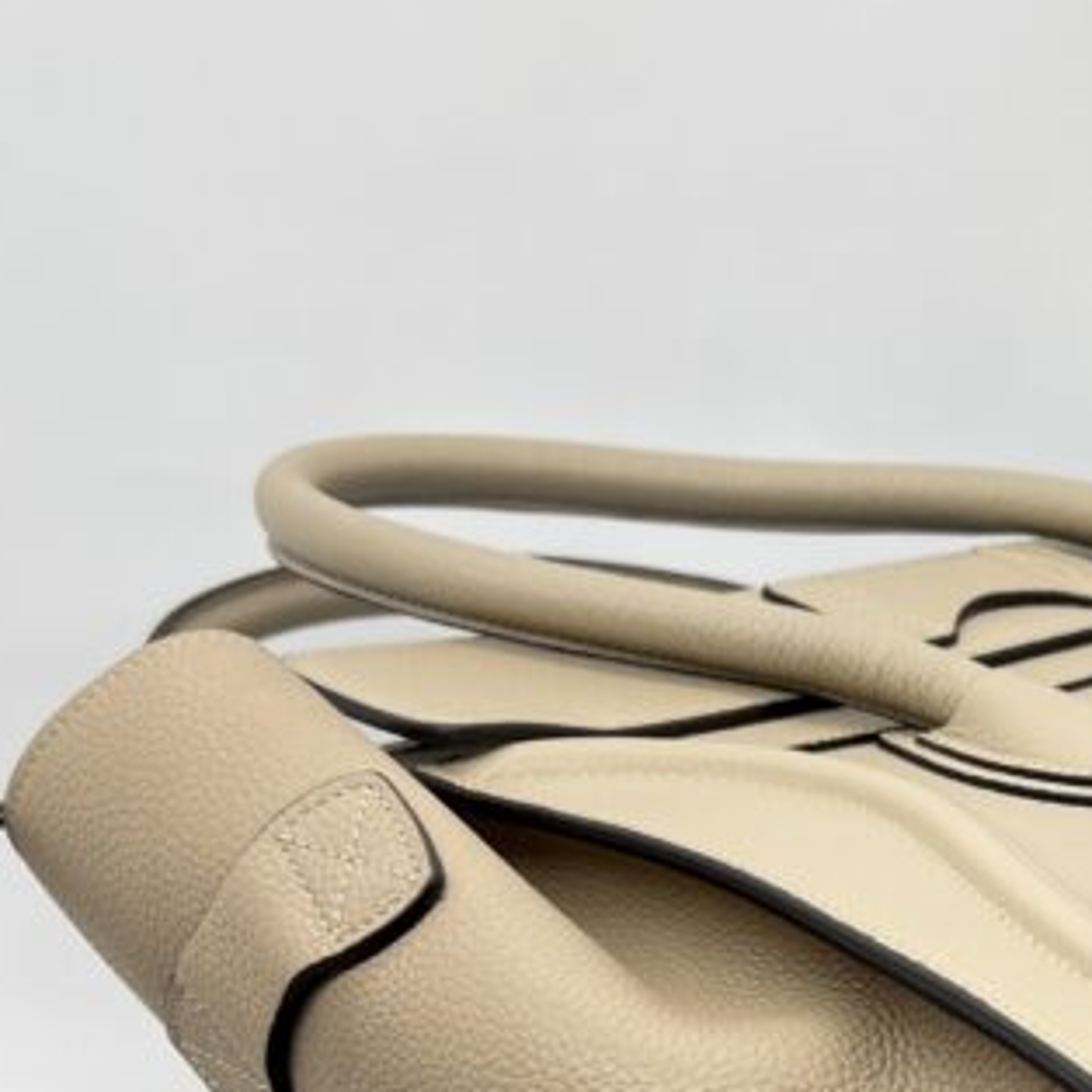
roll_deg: -2.9
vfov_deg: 22.3
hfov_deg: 22.0
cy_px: 1061
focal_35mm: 75
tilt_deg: -32.2
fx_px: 2677
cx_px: 1144
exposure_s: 1/102
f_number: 1.5
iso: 32
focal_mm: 5.7
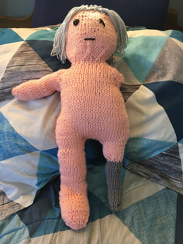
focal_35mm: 29
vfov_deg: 61.7
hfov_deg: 48.2
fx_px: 204
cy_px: 122
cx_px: 92
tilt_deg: -46.8
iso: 125
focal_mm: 4.15
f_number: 2.2
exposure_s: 1/30
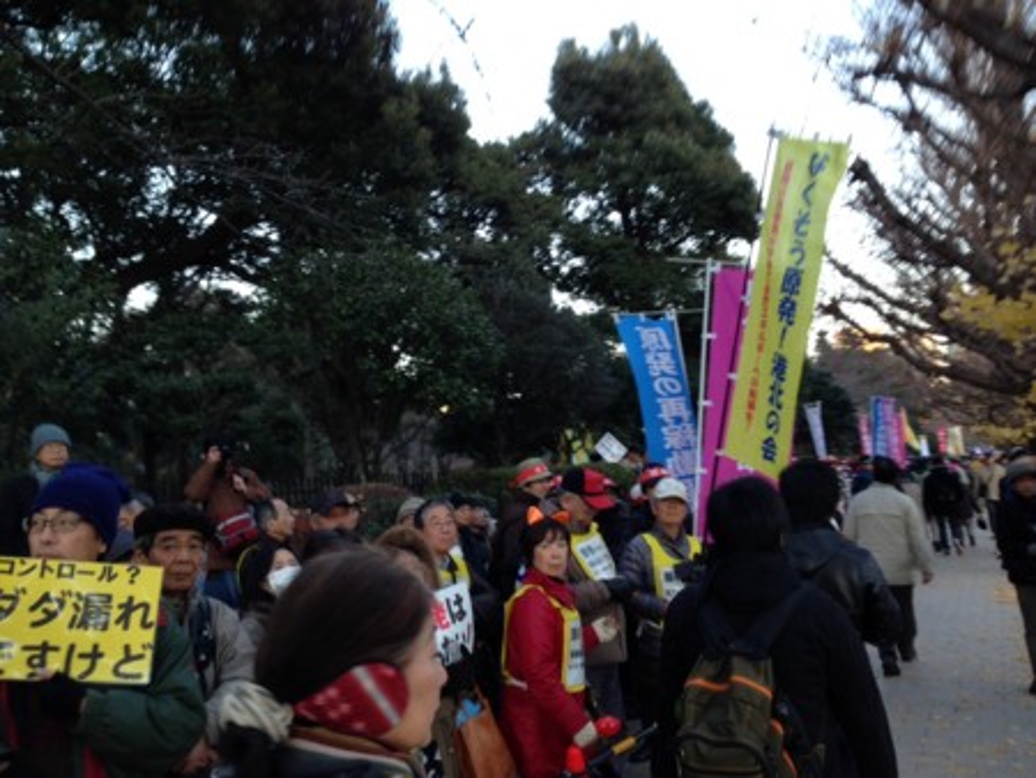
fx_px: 988
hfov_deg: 55.3
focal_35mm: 33
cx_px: 518
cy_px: 389
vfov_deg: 43.0
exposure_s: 1/60
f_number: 2.4
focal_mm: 4.12
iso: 64
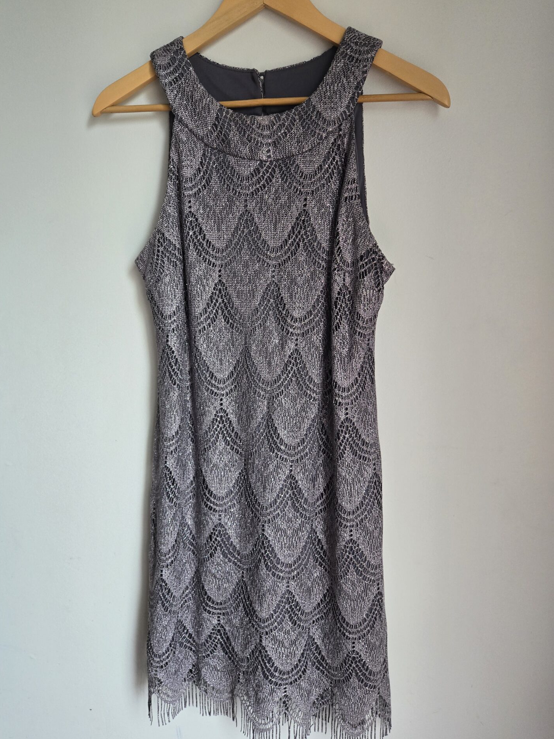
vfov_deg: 69.4
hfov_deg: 54.8
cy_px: 364
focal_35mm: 25
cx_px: 253
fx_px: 533
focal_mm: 5.4
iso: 500
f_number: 1.8
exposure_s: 1/120
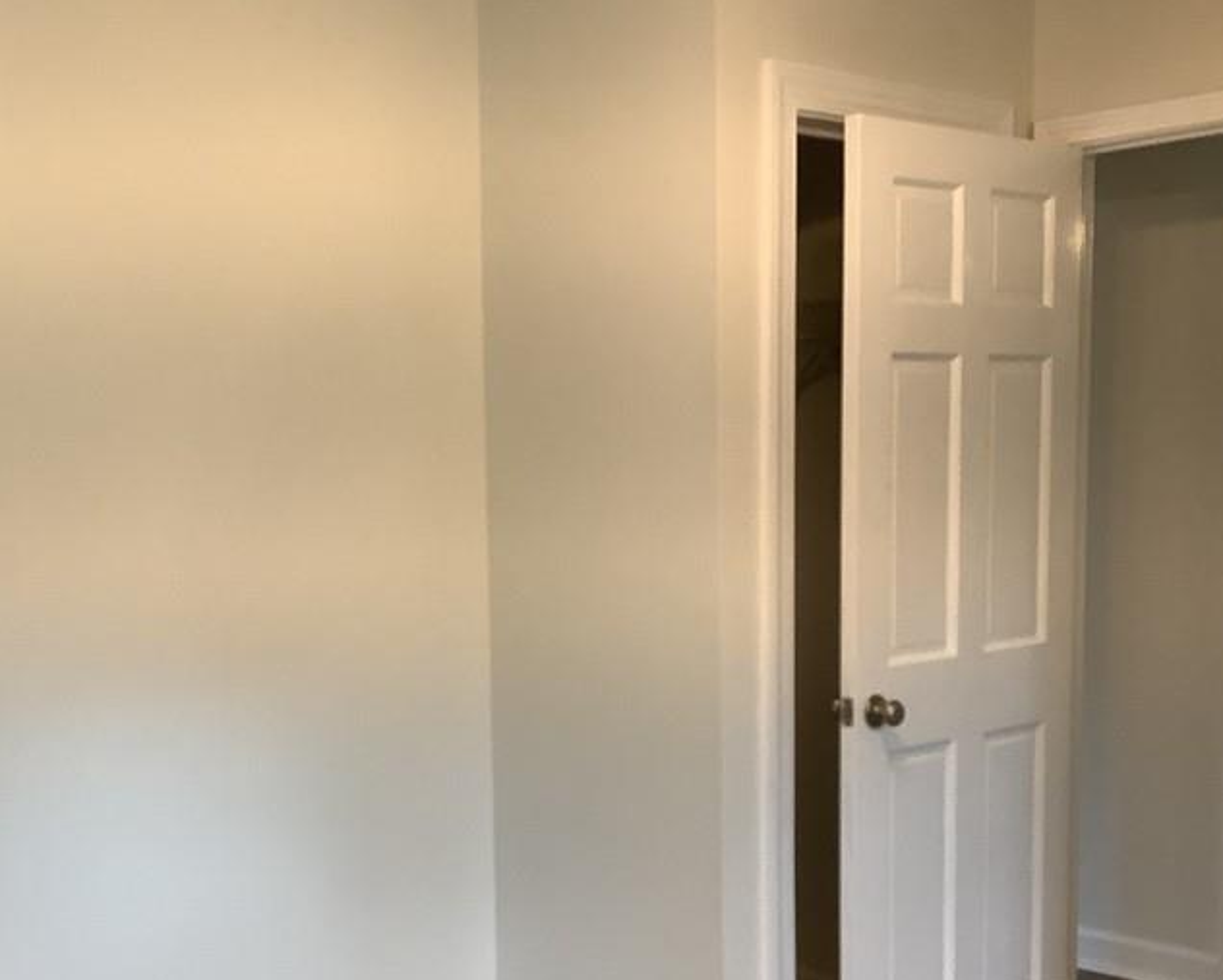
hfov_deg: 37.7
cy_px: 711
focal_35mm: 49
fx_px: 1774
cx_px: 416
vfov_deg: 30.4
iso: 125
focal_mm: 3.3
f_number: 2.4
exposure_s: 1/50
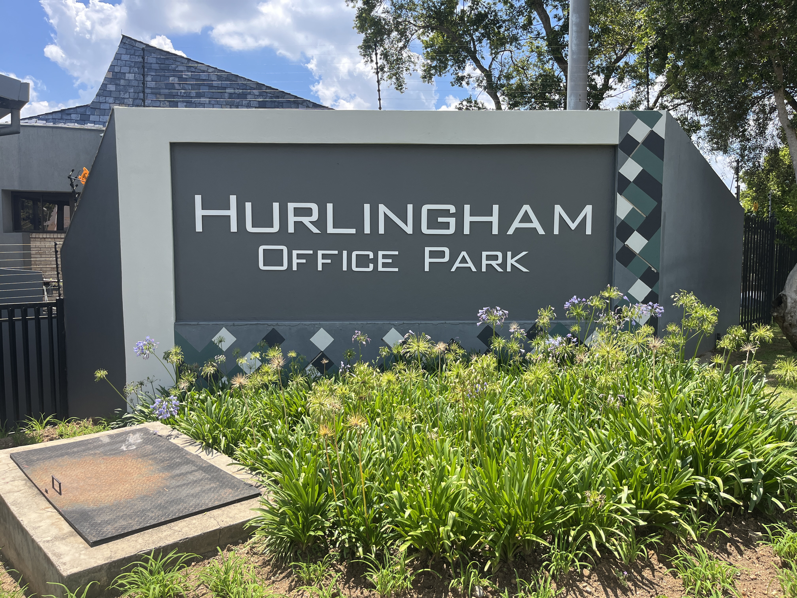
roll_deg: +0.3
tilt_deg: -0.1
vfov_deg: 53.1
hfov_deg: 67.3
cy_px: 299
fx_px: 599
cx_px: 398
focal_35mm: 26
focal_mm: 5.1
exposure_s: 1/1721
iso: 50
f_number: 1.6
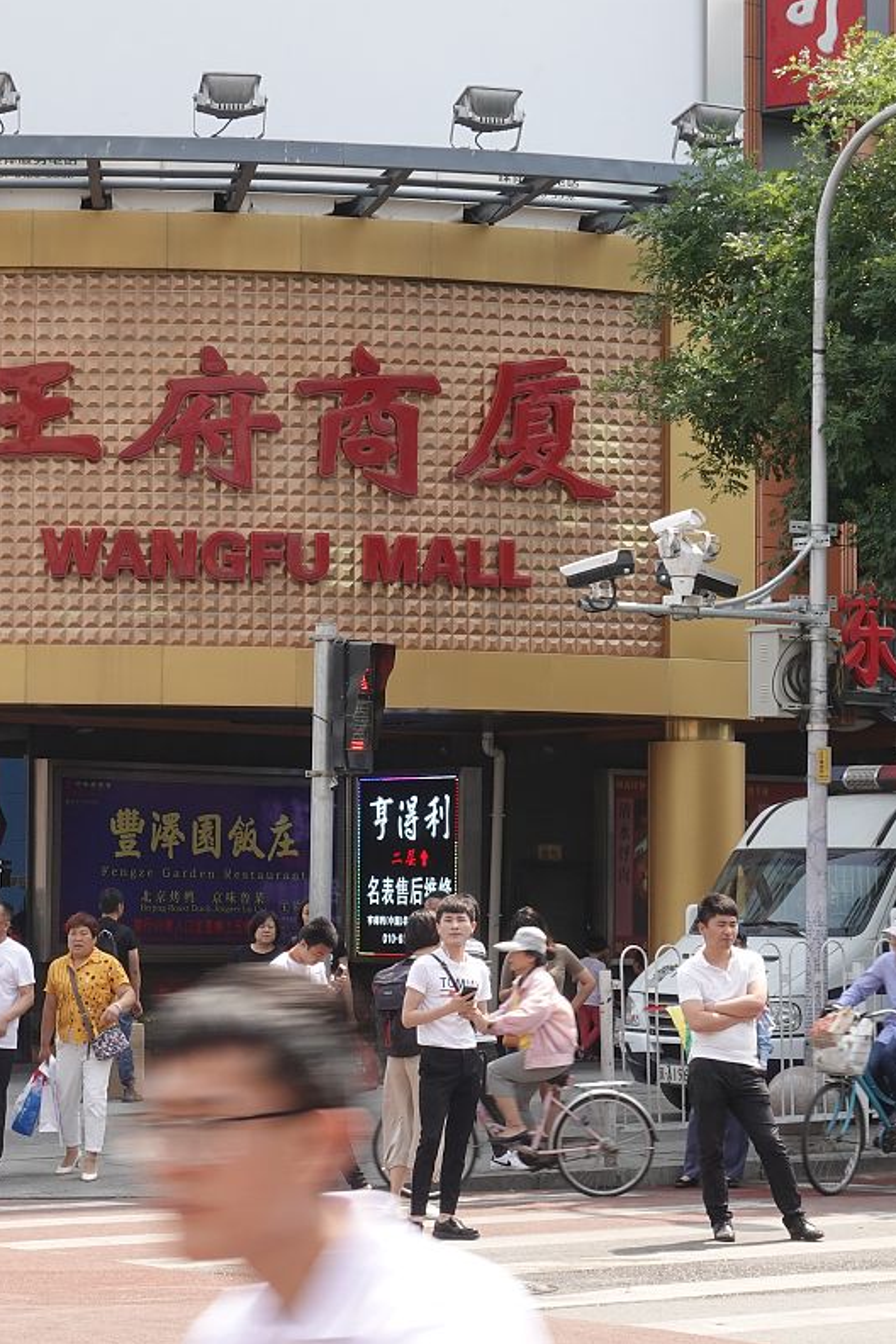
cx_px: 241
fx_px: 3957
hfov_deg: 12.9
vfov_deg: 19.3
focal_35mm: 106
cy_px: 669
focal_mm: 25.7
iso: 200
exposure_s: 1/80
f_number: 10
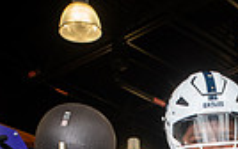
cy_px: 397
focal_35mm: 123
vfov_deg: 9.2
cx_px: 217
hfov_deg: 16.7
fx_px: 798
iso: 500
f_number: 5.6
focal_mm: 36
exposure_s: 1/250
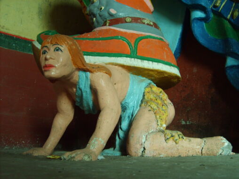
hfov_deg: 52.6
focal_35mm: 35
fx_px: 242
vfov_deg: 40.7
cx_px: 120
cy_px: 90
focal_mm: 5.8
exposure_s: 1/30
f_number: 2.8
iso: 106
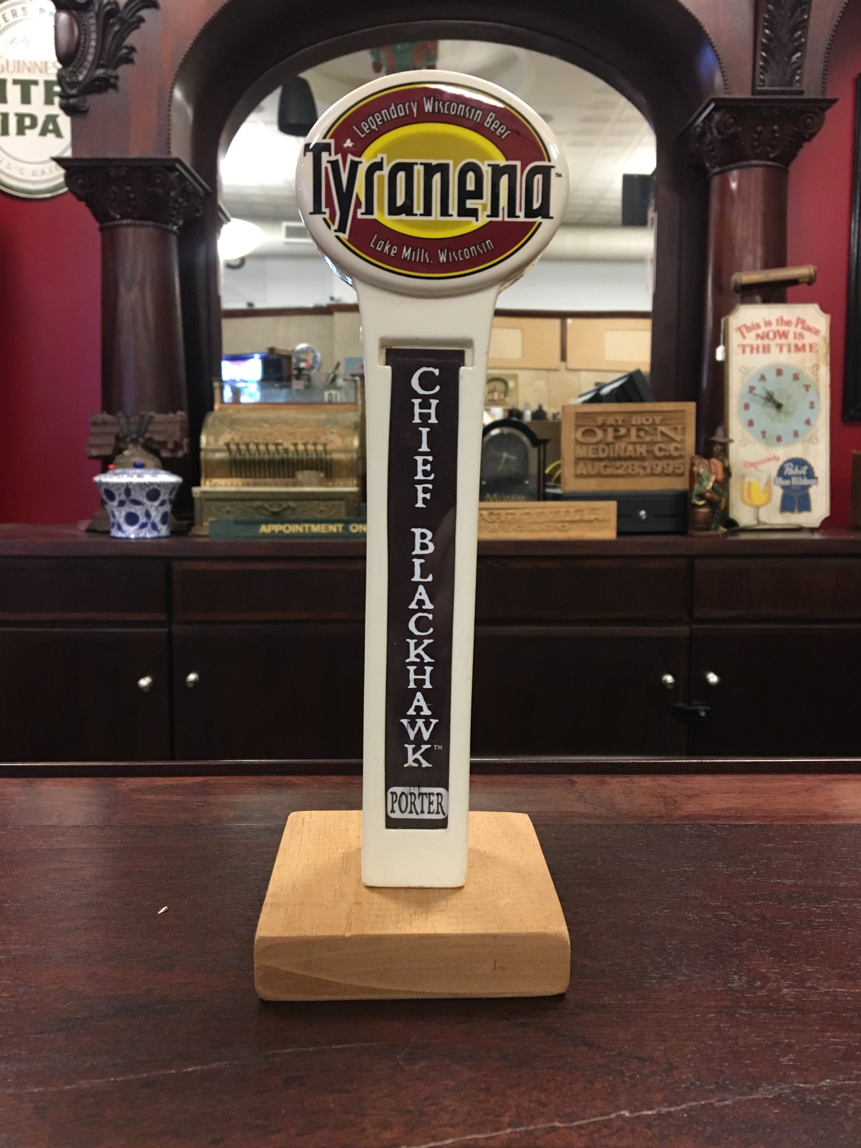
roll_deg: -0.8
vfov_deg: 61.7
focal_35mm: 29
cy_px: 574
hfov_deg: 48.2
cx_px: 430
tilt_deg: -7.2
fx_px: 962
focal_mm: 4.15
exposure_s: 1/30
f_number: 2.2
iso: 160
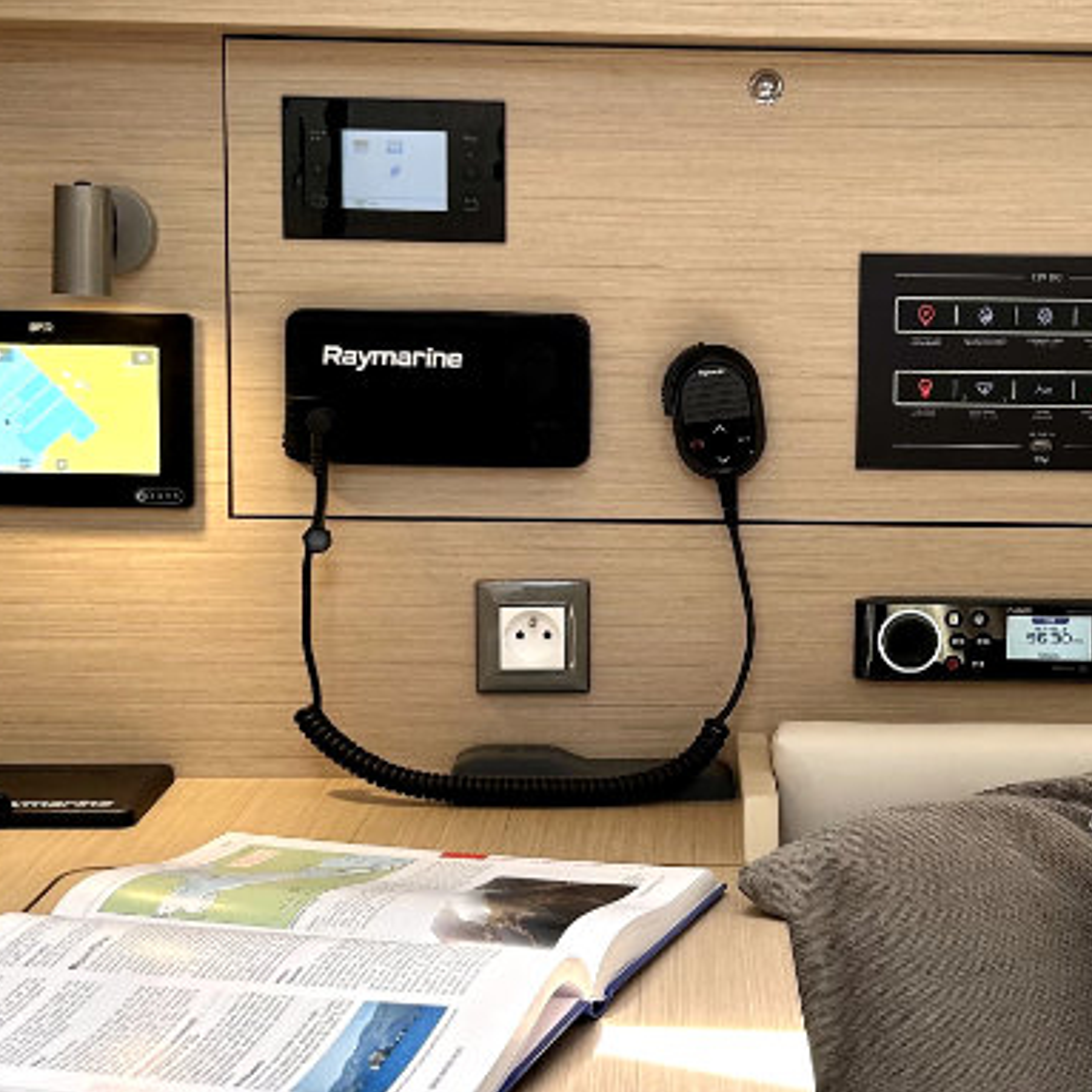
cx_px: 804
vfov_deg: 35.3
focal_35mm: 48
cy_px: 513
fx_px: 1713
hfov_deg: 34.7
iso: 64
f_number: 1.5
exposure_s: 1/121
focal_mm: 5.7
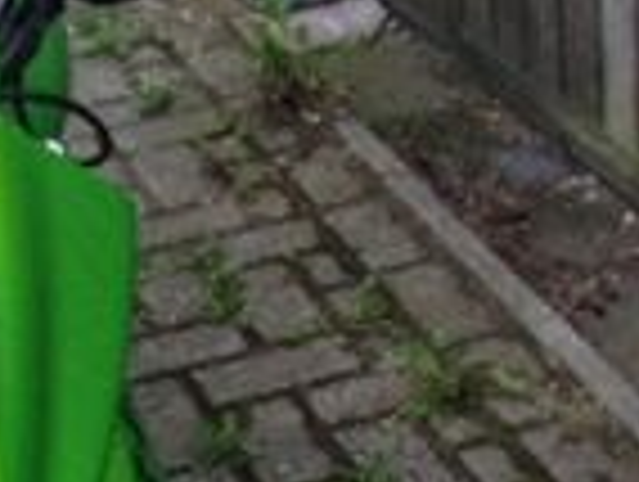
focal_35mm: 108
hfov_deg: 17.5
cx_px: -76
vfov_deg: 13.2
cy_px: 635
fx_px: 1997
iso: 192
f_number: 3.3
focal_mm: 4.3
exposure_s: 1/34
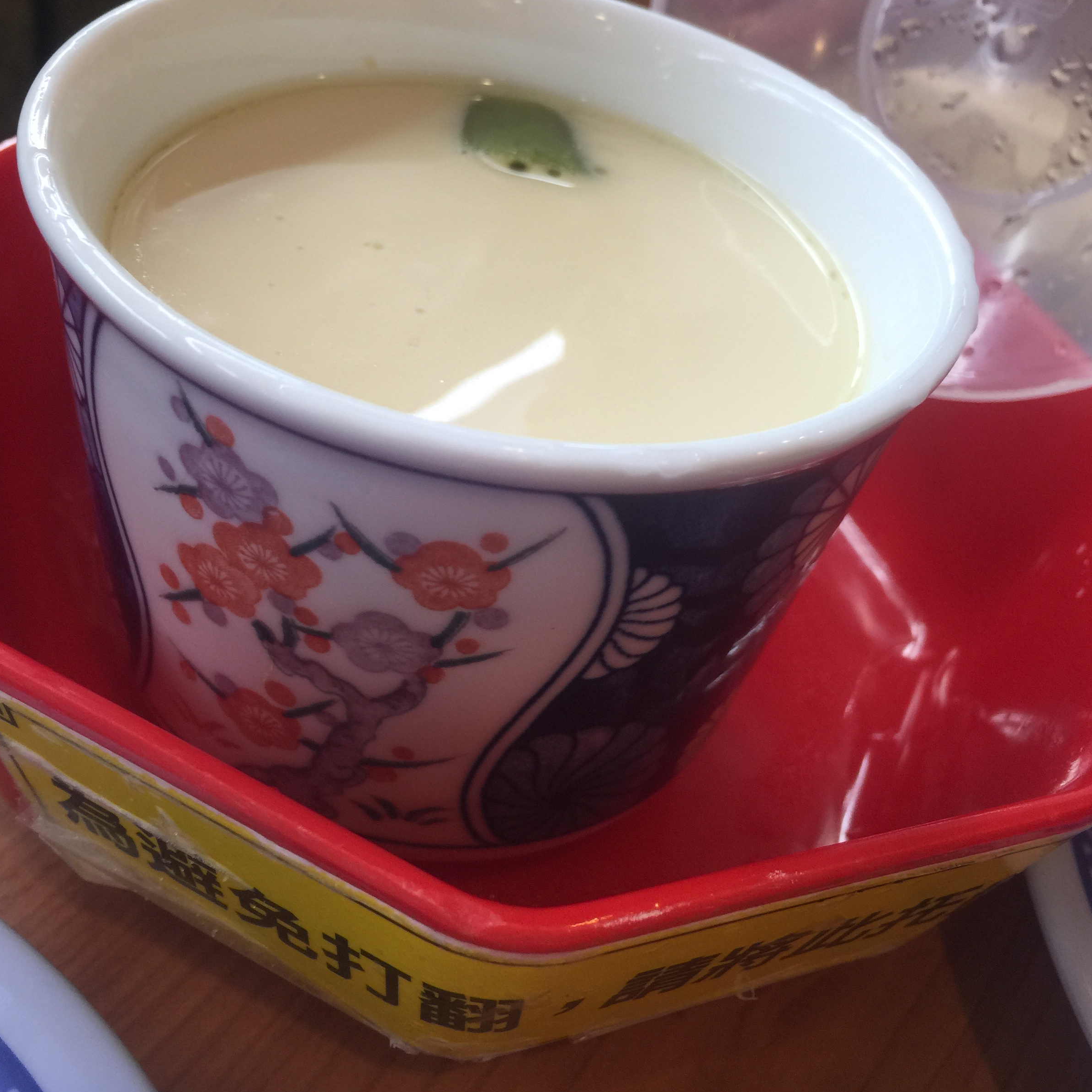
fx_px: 1249
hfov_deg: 47.2
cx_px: 549
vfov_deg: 46.9
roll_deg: -13.3
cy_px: 433
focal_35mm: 35
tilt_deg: -39.3
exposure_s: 1/40
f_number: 2.2
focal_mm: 4.15
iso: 32
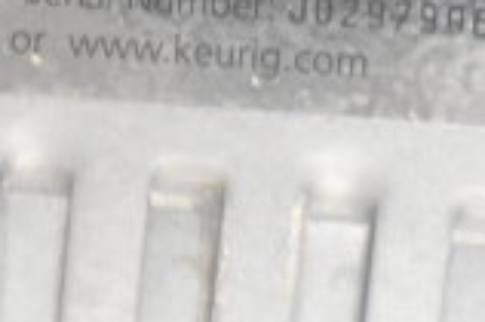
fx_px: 3122
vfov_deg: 5.8
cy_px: -299
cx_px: 3
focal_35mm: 232
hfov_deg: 8.8
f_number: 4.8
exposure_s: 1/60
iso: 2200
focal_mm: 40
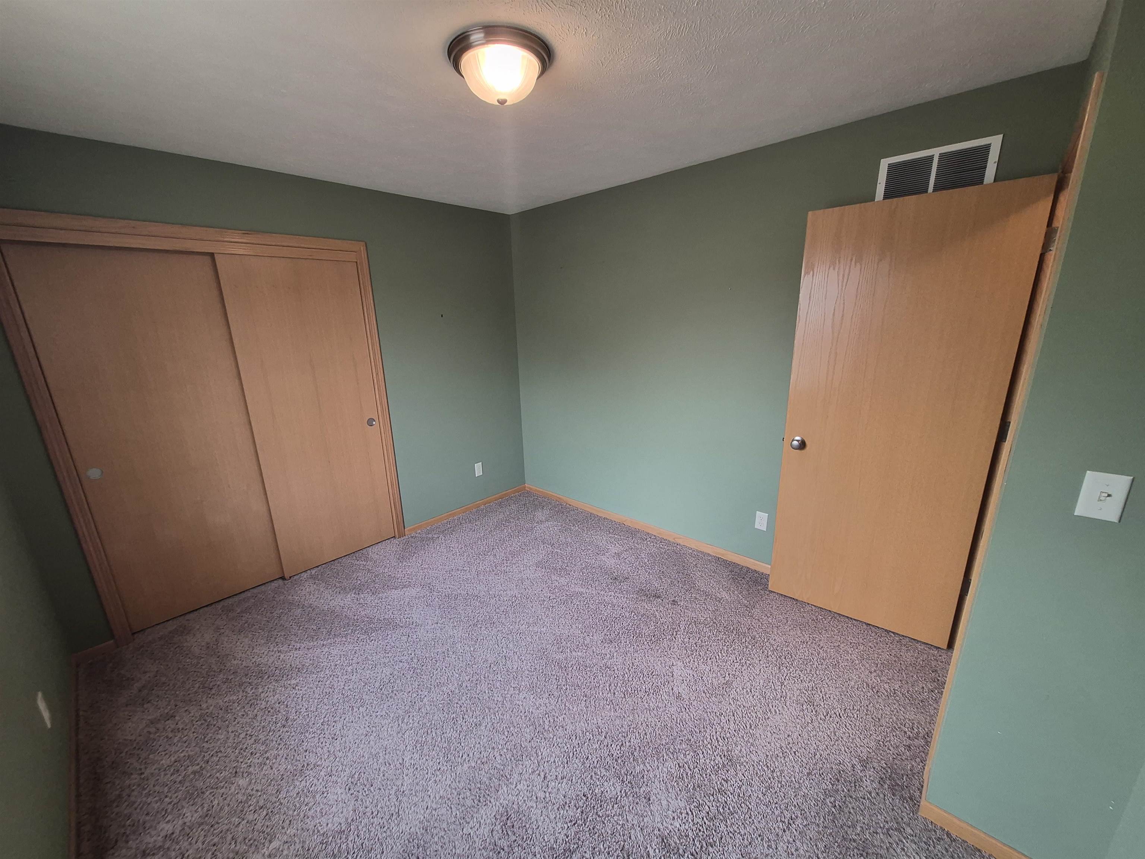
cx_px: 572
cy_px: 430
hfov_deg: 106.2
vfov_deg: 89.9
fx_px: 430
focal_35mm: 13
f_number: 2.2
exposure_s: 1/60
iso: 250
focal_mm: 1.74
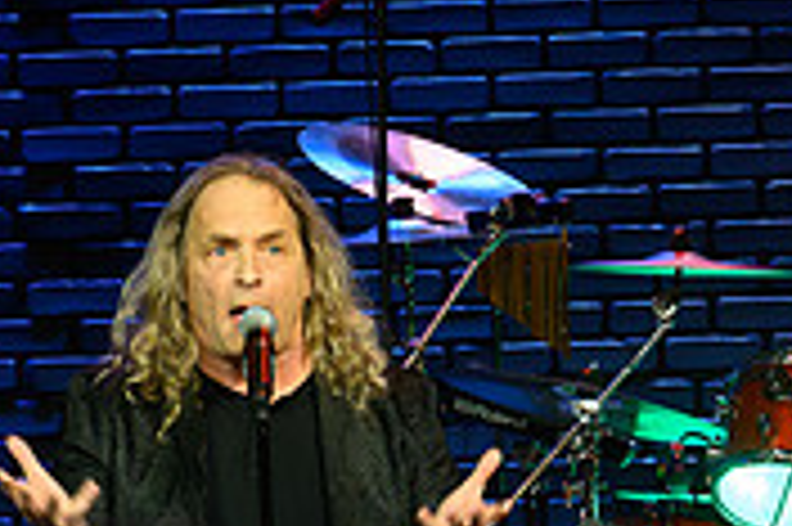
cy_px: 811
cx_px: 1224
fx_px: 9781
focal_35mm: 445
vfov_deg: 3.1
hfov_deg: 4.6
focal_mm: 135
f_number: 8
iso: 12800
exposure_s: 1/60
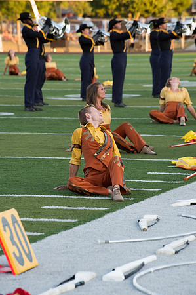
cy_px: 148
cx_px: 98
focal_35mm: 200
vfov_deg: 10.3
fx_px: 1637
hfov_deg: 6.9
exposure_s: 1/200
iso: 640
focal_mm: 200
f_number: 9
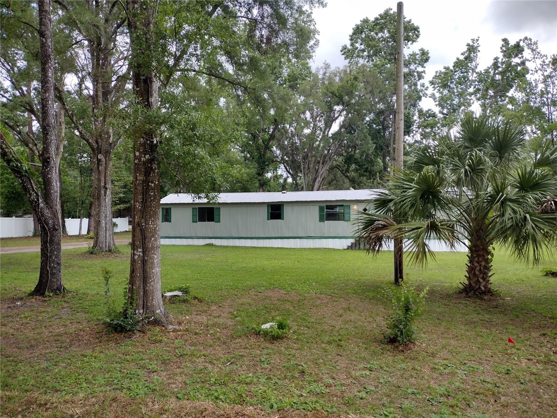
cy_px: 209
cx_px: 278
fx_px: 434
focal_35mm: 27
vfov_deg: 51.4
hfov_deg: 65.3
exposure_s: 1/679
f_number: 1.7
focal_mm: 4.71
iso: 100
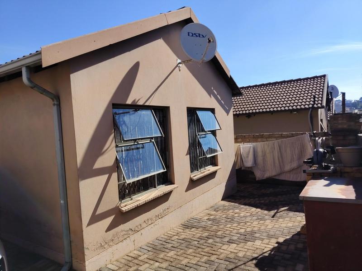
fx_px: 251
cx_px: 181
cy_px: 136
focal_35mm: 24
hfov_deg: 71.6
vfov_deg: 56.8
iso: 101
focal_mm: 5.25
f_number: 1.75
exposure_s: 1/1263
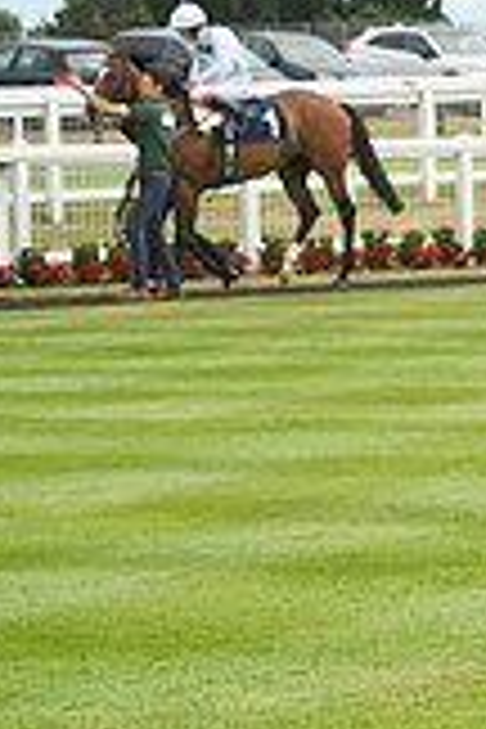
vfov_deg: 11.5
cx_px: 1274
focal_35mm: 179
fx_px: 3624
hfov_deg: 7.1
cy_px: 263
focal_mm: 50
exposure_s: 1/1600
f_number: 5.6
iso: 400
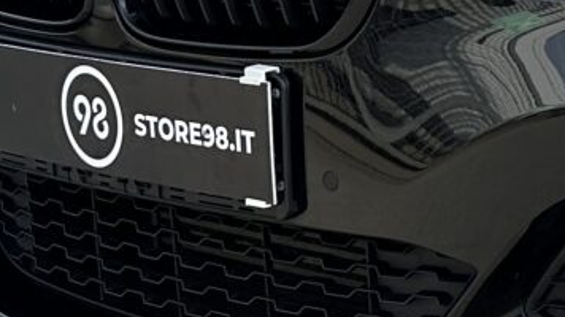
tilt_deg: -5.6
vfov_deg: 8.1
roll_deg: -0.2
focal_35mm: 147
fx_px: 2202
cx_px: 974
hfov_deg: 13.3
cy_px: -136
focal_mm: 6.86
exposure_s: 1/1212
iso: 80
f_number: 1.78
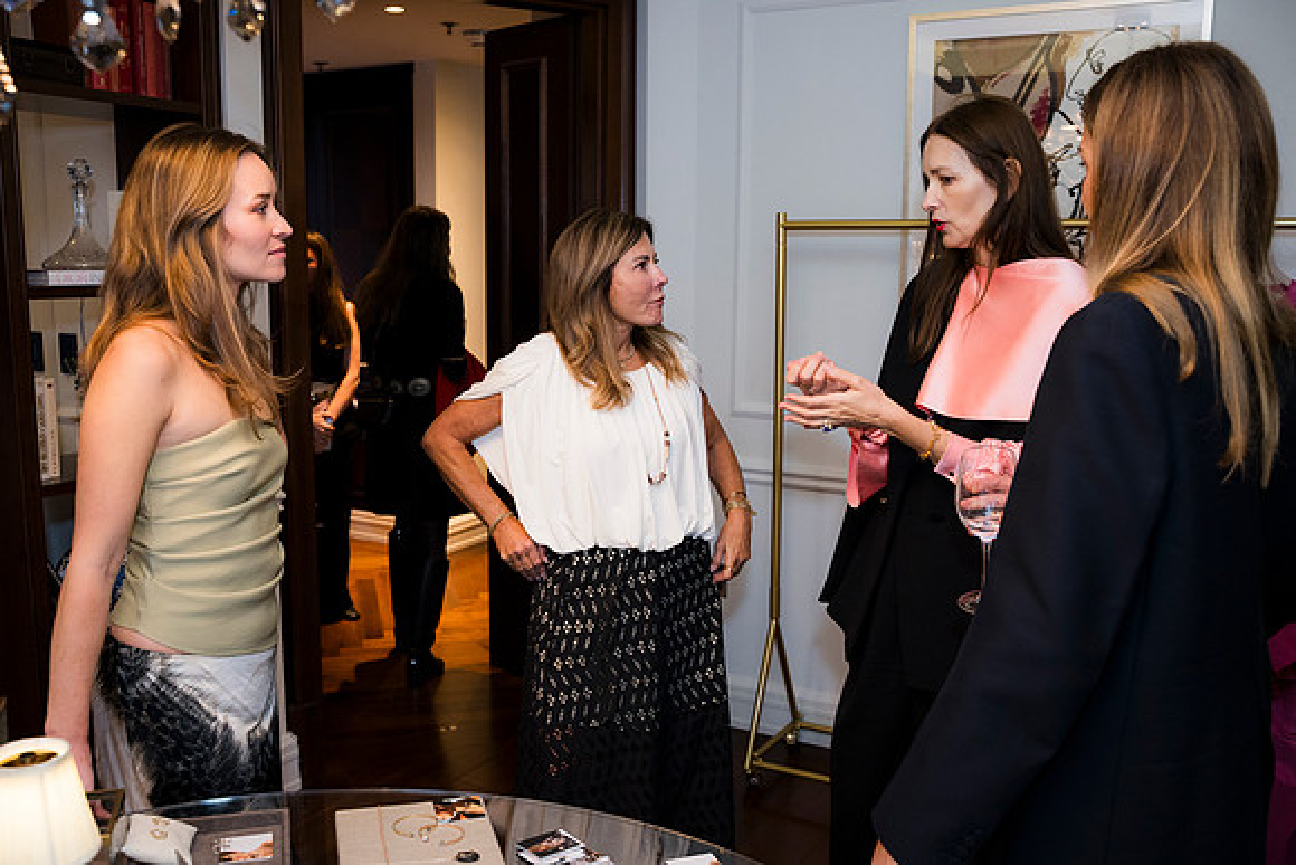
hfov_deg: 58.7
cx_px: 648
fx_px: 1152
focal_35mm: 32
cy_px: 432
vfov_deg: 41.1
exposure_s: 1/125
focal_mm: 32
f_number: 4
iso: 1250
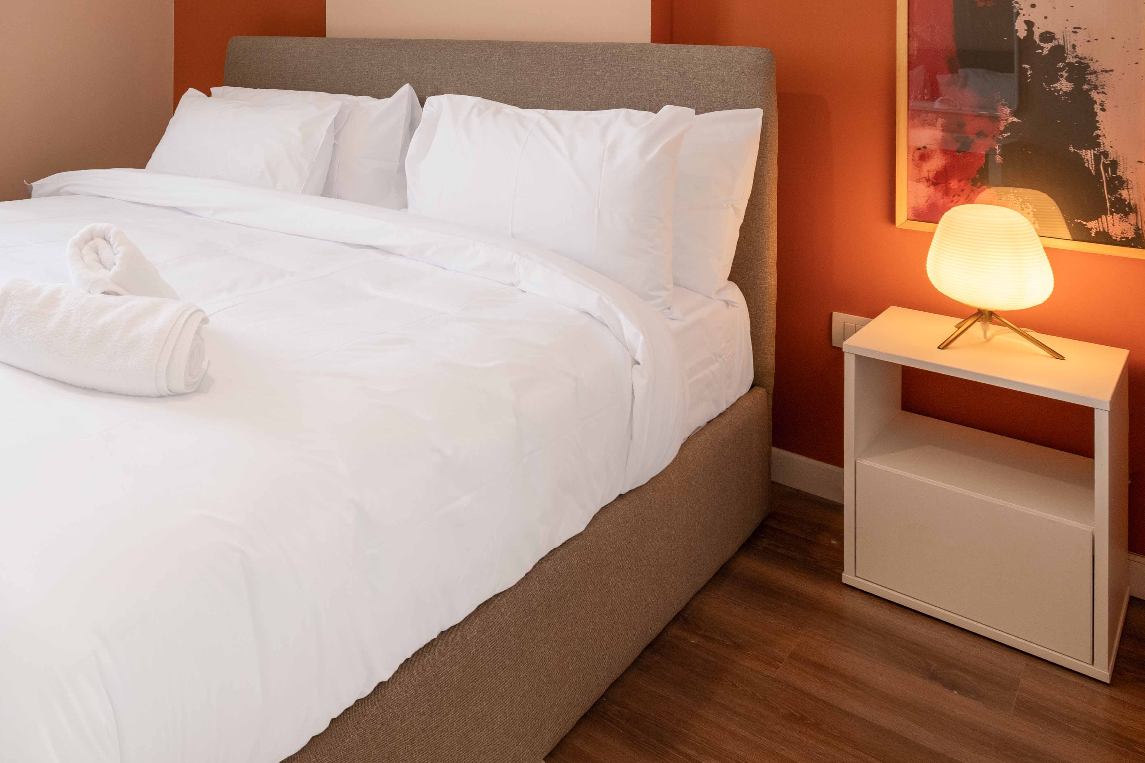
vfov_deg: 40.8
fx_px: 922
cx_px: 186
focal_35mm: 29
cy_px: 49
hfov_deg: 57.5
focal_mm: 14
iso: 250
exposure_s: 1/13
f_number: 8
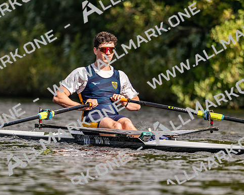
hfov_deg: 2.8
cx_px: 110
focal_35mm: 680
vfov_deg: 2.3
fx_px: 4912
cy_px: 98
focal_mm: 400
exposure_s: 1/2000
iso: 250
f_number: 4.5
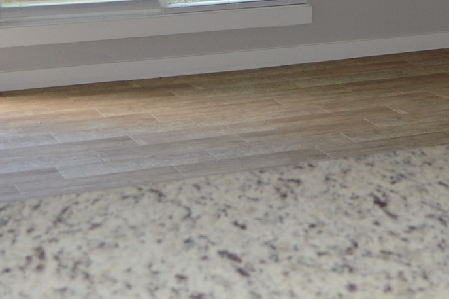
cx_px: 347
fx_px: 1184
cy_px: -58
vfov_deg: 14.0
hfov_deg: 21.3
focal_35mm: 95
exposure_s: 1/125
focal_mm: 20
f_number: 4
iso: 400
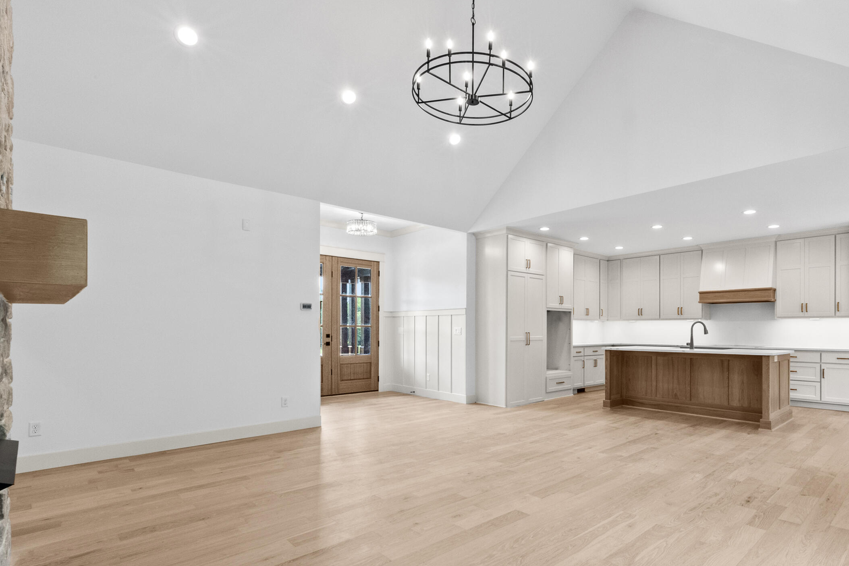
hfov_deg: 86.2
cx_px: 494
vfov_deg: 64.1
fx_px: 448
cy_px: 335
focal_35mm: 19
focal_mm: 16
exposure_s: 1/8
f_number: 20
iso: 2500
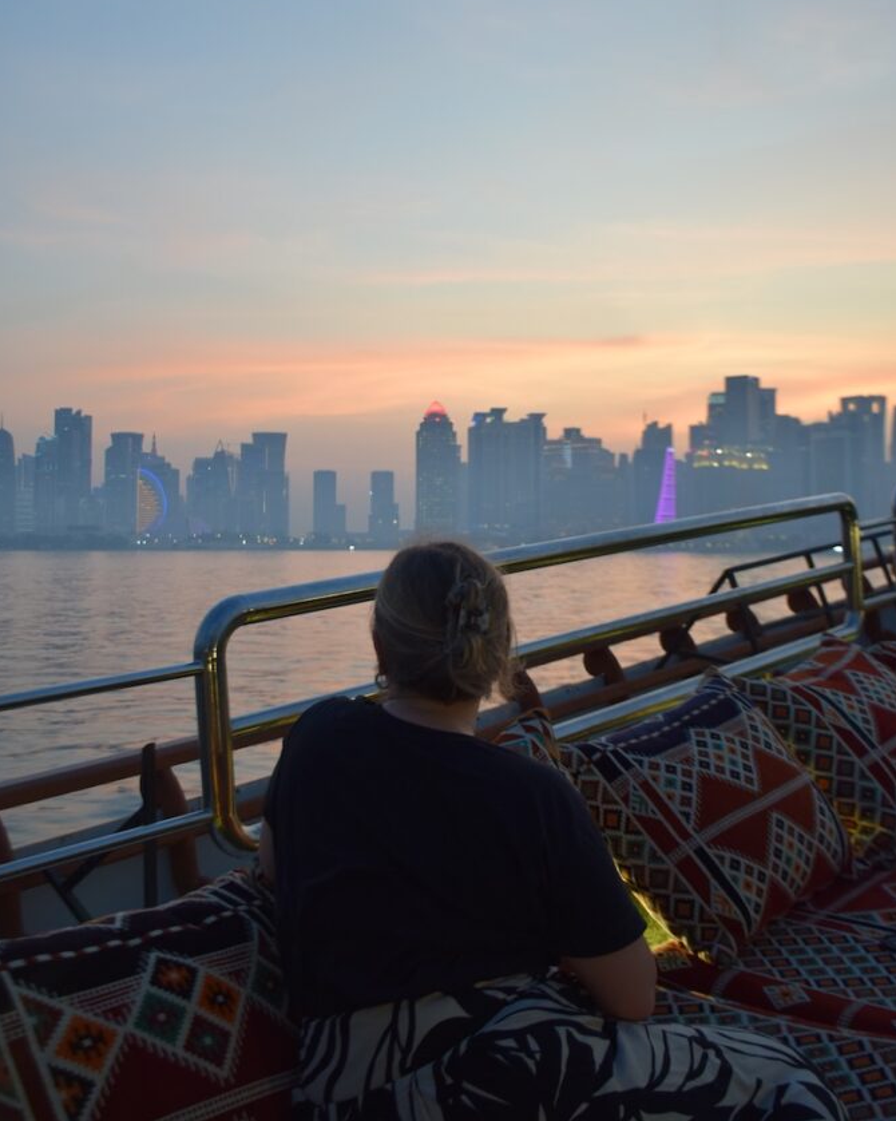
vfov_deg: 45.9
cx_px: 449
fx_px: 1312
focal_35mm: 40
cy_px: 437
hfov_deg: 37.7
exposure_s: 1/60
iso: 800
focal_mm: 23
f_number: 4
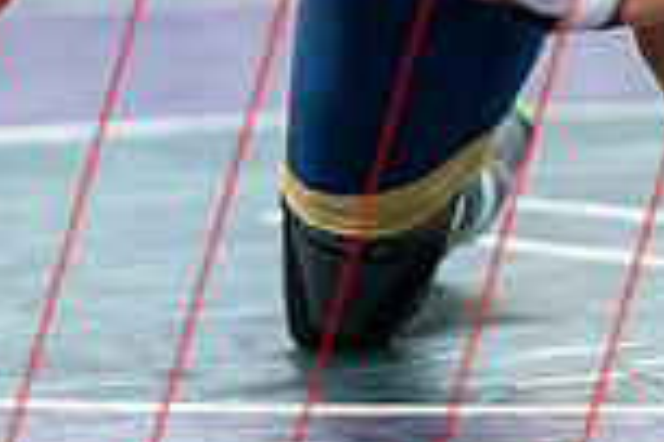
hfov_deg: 5.3
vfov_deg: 3.5
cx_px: 108
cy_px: -214
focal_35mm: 386
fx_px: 7119
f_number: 2.8
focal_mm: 102
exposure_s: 1/800
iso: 5000
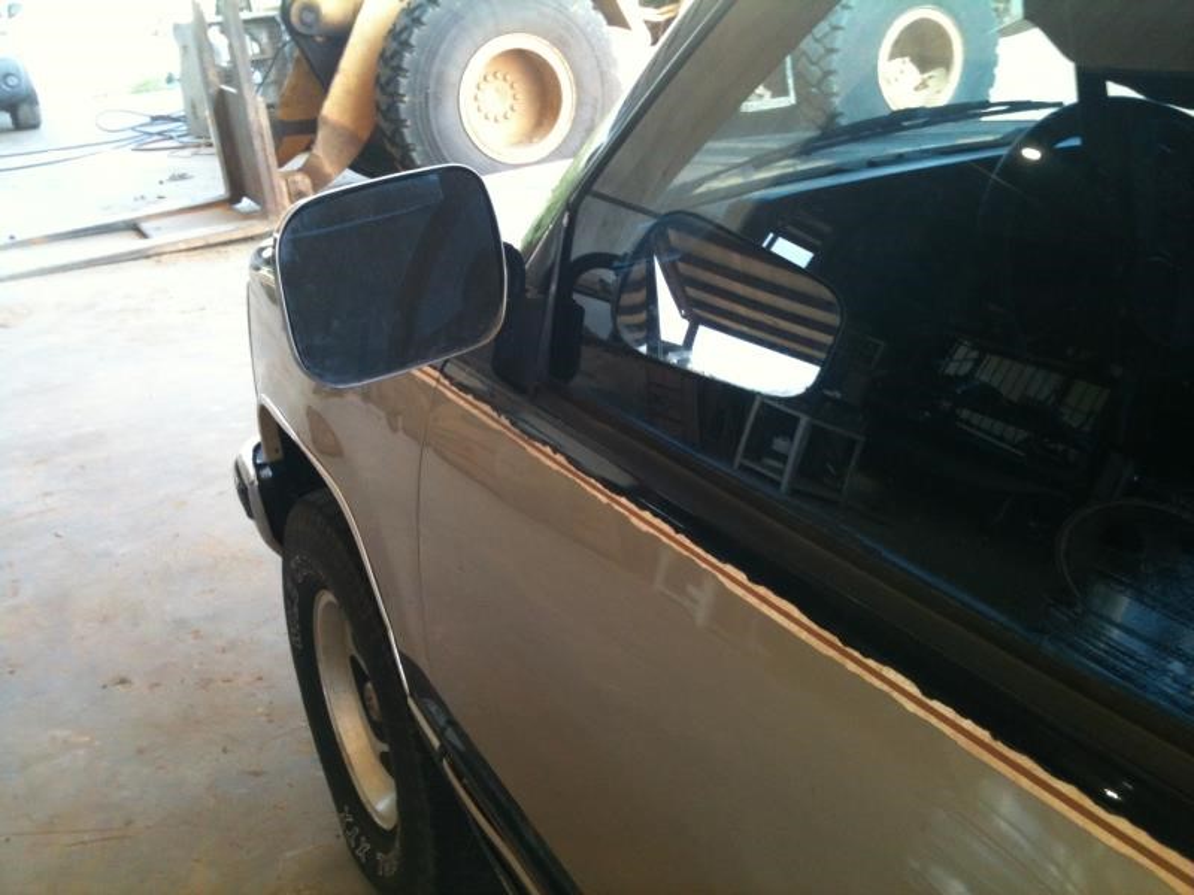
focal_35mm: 35
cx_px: 597
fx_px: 1207
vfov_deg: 40.7
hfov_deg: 52.6
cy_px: 448
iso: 80
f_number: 2.8
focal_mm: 3.85
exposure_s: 1/60
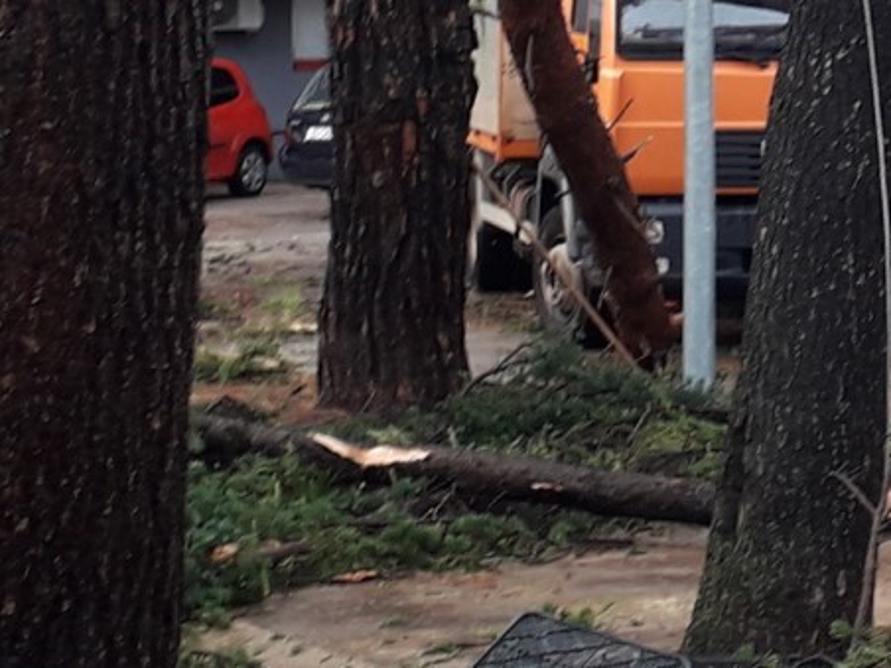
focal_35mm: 86
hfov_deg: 21.6
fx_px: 2214
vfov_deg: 16.6
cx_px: 978
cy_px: -71
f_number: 1.9
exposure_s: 1/50
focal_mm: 3.6
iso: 40
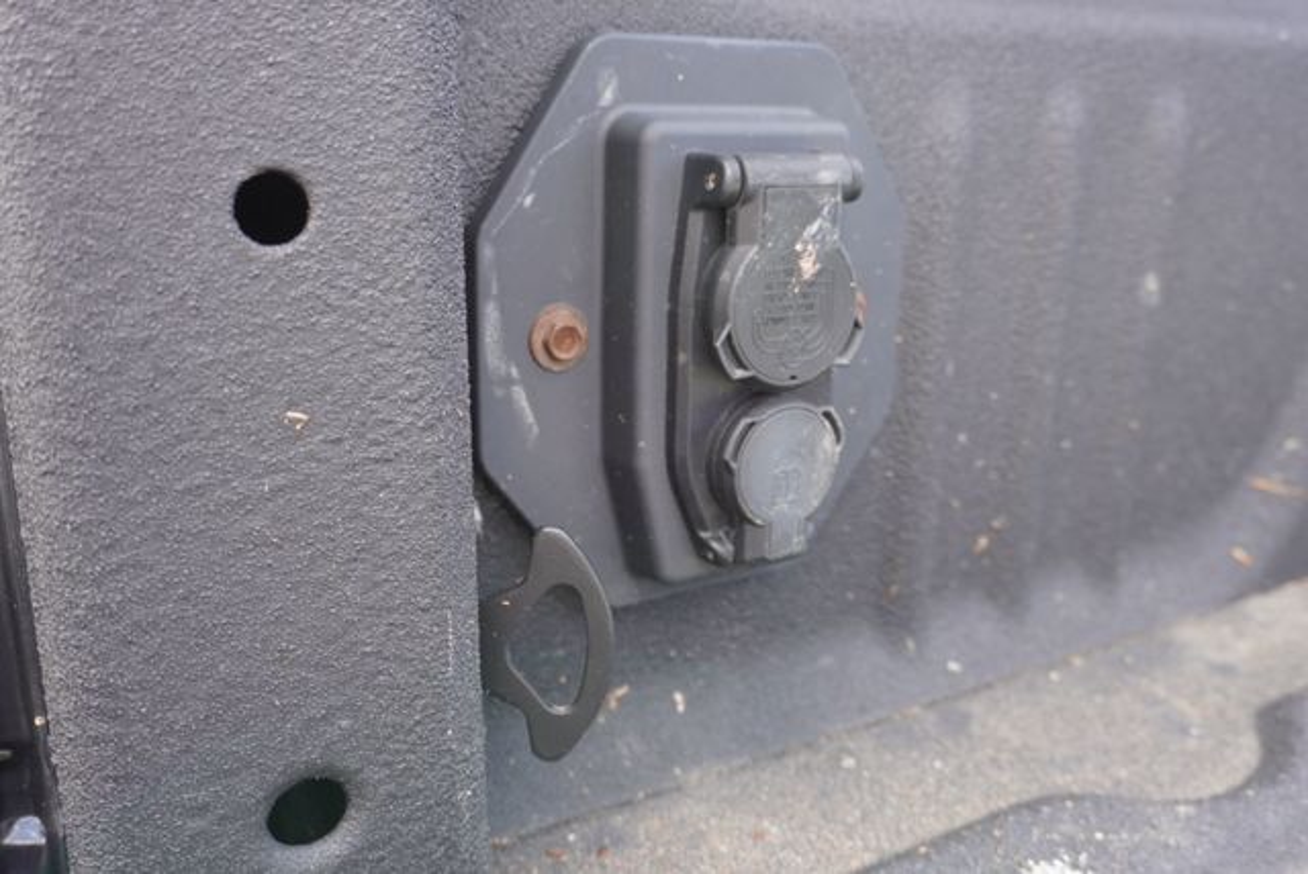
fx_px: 1146
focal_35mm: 32
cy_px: 437
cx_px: 654
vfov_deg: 41.8
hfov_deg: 59.4
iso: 160
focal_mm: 21
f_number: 4
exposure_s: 1/60
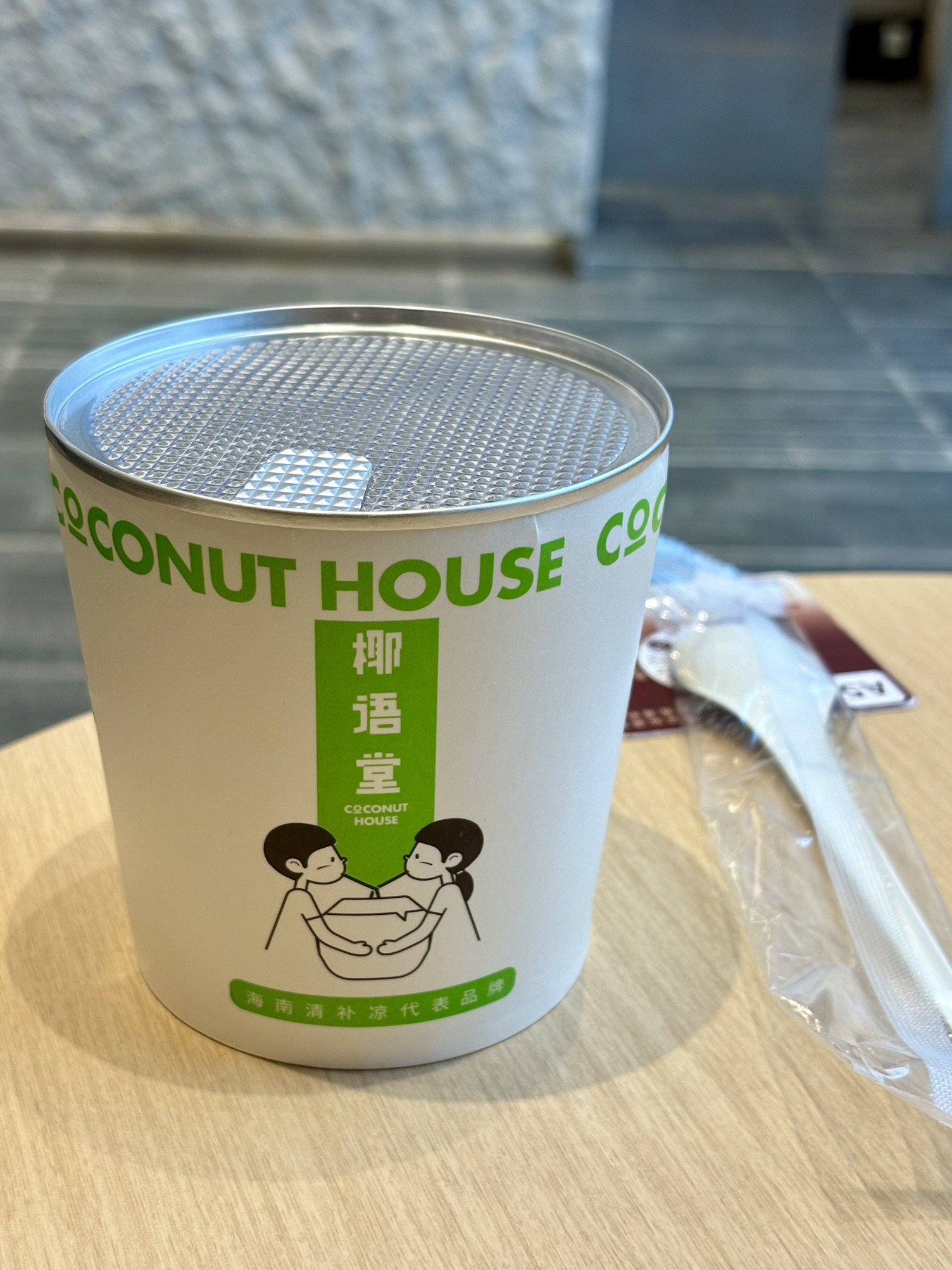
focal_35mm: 52
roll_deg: -2.5
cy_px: 635
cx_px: 476
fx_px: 1907
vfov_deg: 36.8
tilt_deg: -25.5
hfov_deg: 28.0
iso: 50
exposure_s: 1/100
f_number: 1.6
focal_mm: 5.96
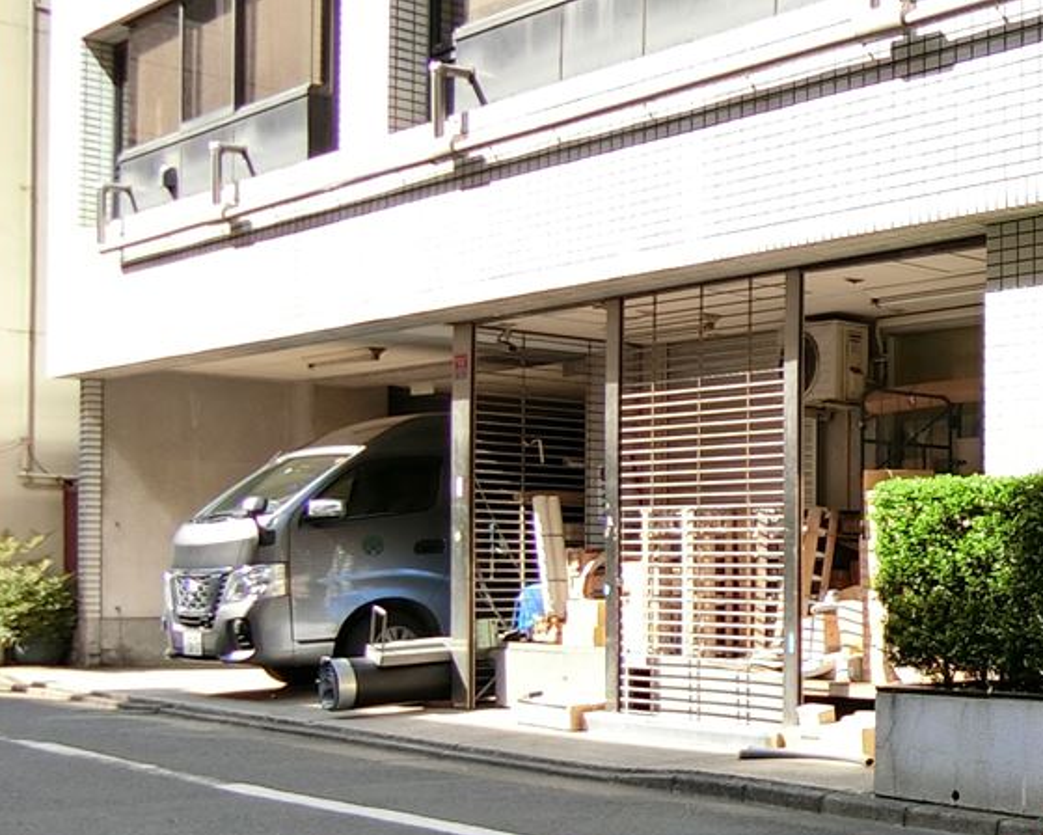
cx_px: 1412
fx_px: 1636
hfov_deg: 28.1
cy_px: 580
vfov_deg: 28.4
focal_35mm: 53
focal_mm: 4.06
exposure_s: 1/250
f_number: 2.7
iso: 80
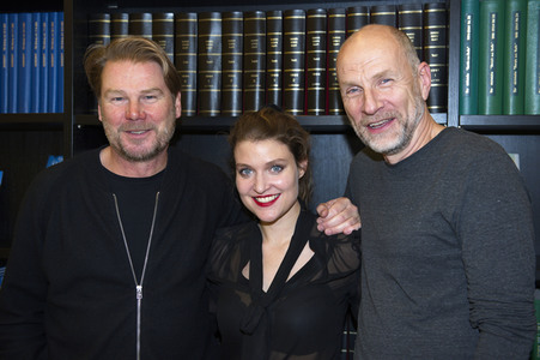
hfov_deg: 43.6
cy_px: 180
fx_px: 674
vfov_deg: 29.8
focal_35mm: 45
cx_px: 270
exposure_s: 1/200
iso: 800
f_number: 4
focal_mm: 45
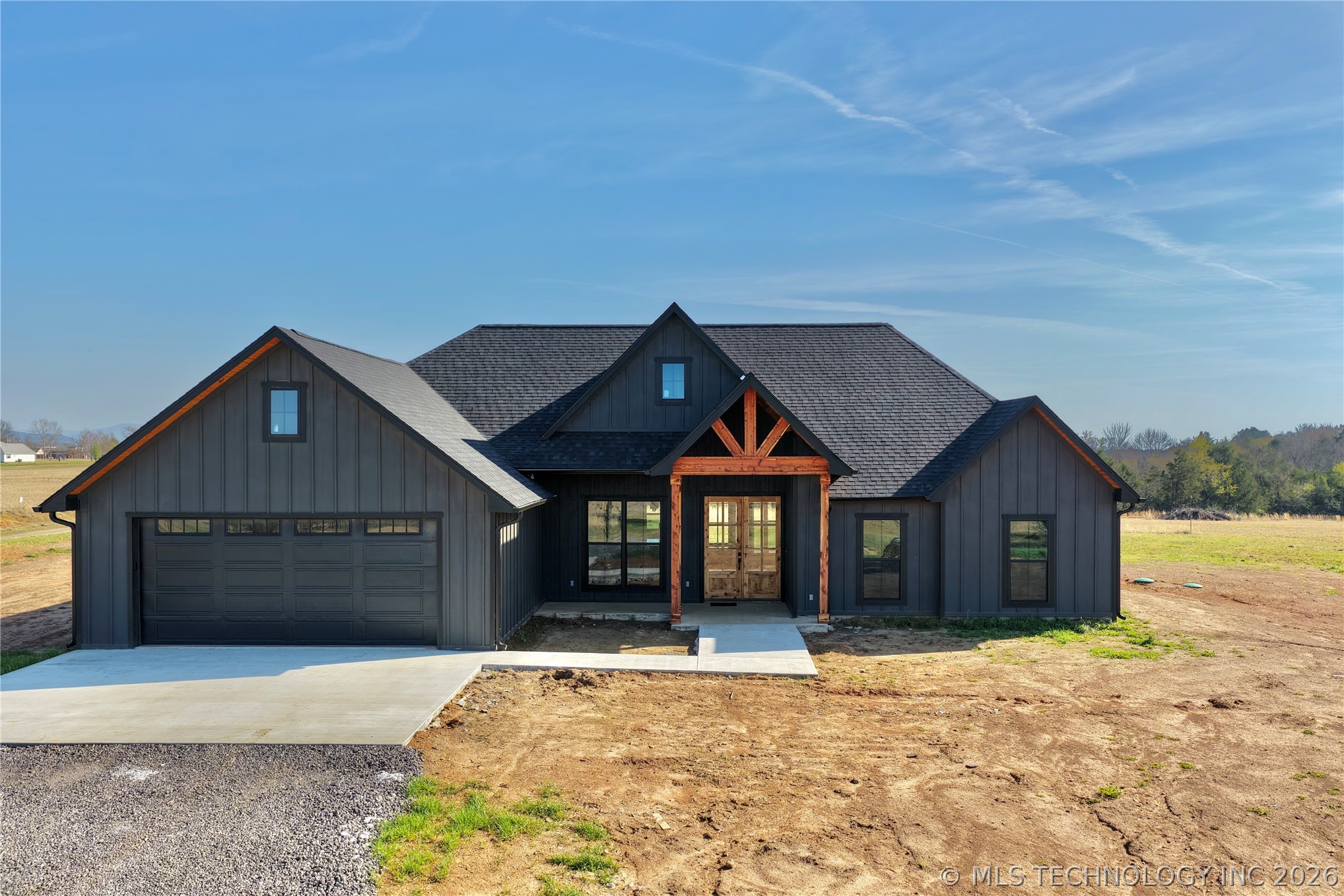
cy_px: 448
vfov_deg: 46.4
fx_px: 1045
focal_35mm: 28
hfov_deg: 65.5
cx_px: 672
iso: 400
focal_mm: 14.45
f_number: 2.8
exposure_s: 1/2000
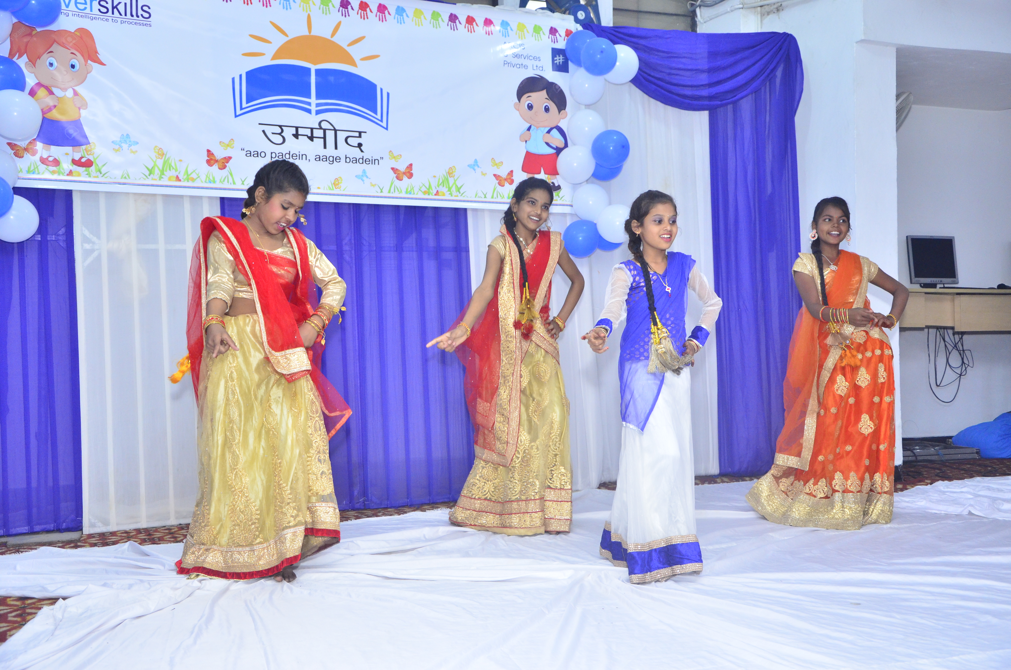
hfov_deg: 46.5
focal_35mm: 42
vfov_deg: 31.8
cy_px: 335
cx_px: 506
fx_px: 1177
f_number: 4
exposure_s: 1/160
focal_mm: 28
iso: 1250
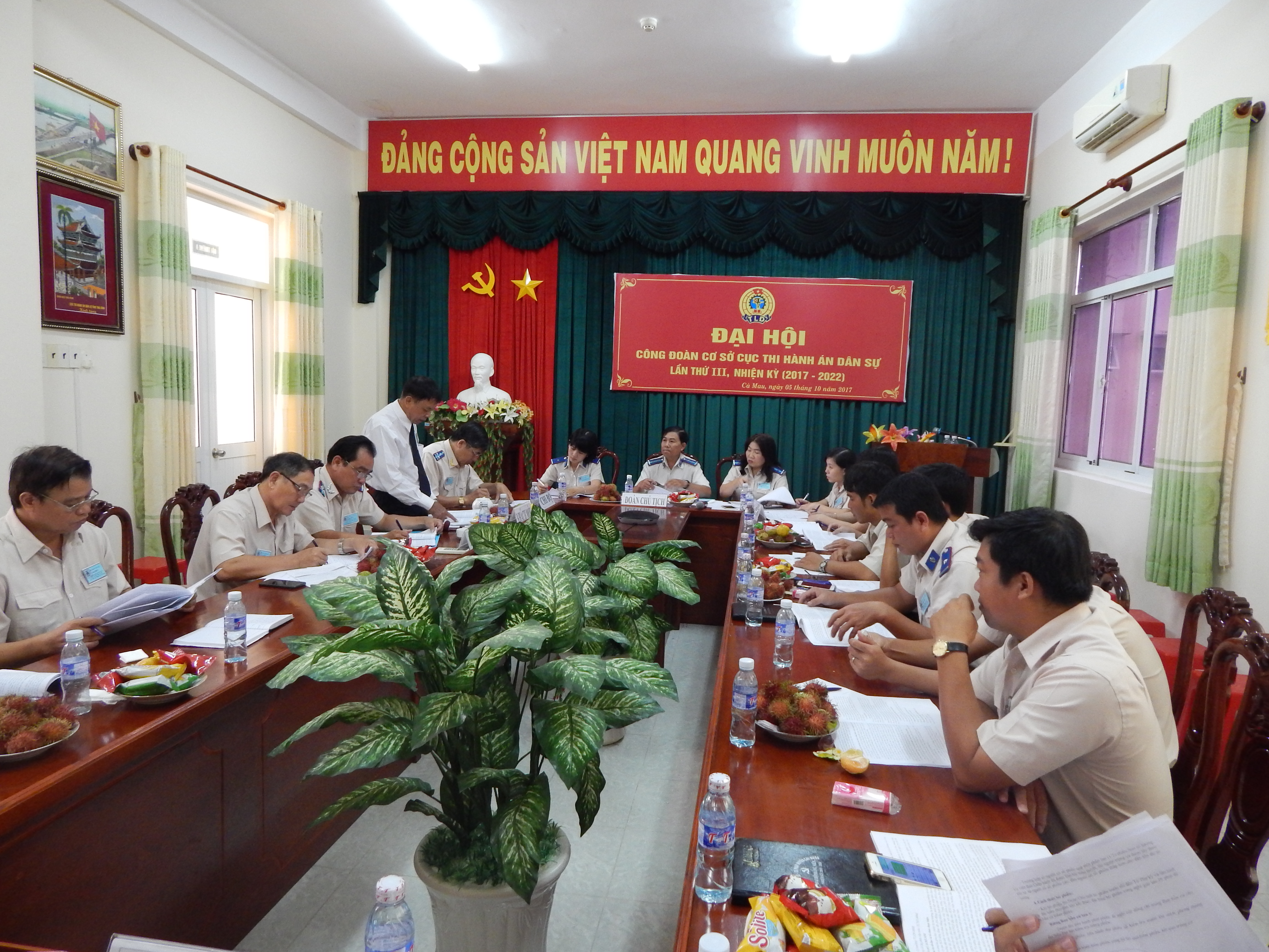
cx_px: 634
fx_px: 843
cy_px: 476
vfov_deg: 58.9
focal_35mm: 23
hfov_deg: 73.9
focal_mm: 4
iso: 360
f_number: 3
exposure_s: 1/30
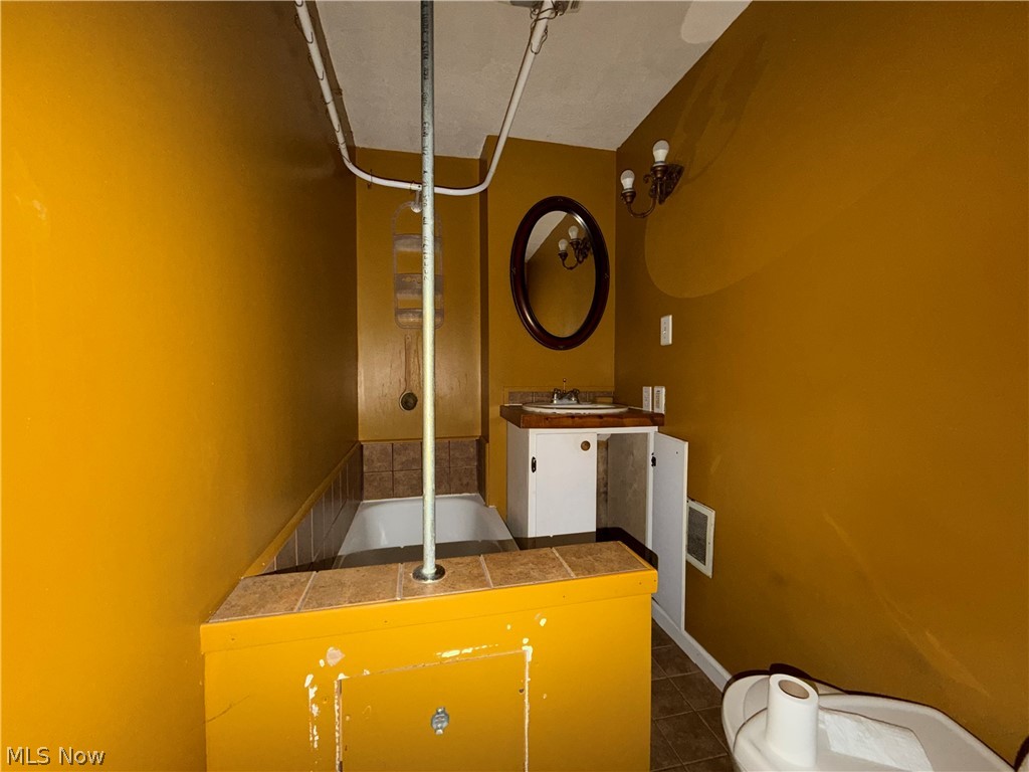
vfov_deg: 85.7
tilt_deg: -2.3
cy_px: 386
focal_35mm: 14
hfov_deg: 102.1
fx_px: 416
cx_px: 514
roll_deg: +0.3
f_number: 2.2
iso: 200
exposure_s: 1/16
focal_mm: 2.22
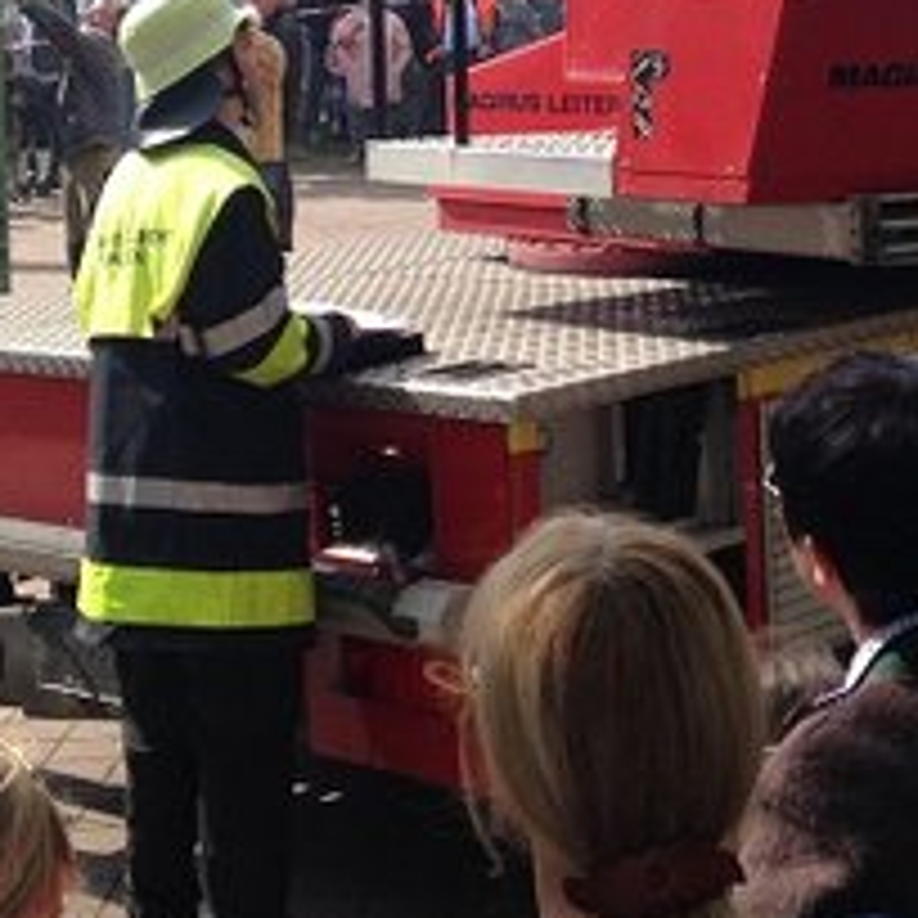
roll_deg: +0.9
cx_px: 702
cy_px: 79
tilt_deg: -3.1
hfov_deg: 17.3
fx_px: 3000
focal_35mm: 100
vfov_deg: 17.1
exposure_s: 1/733
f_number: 2.4
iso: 50
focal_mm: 4.12
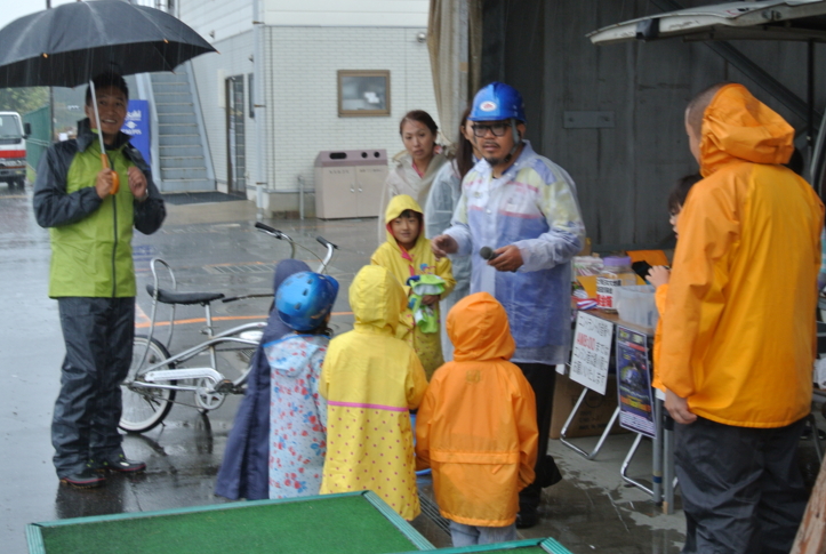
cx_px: 398
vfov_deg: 22.0
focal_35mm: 62
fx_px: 1425
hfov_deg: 32.3
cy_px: 266
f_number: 5
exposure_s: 1/60
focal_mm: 21.1
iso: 200
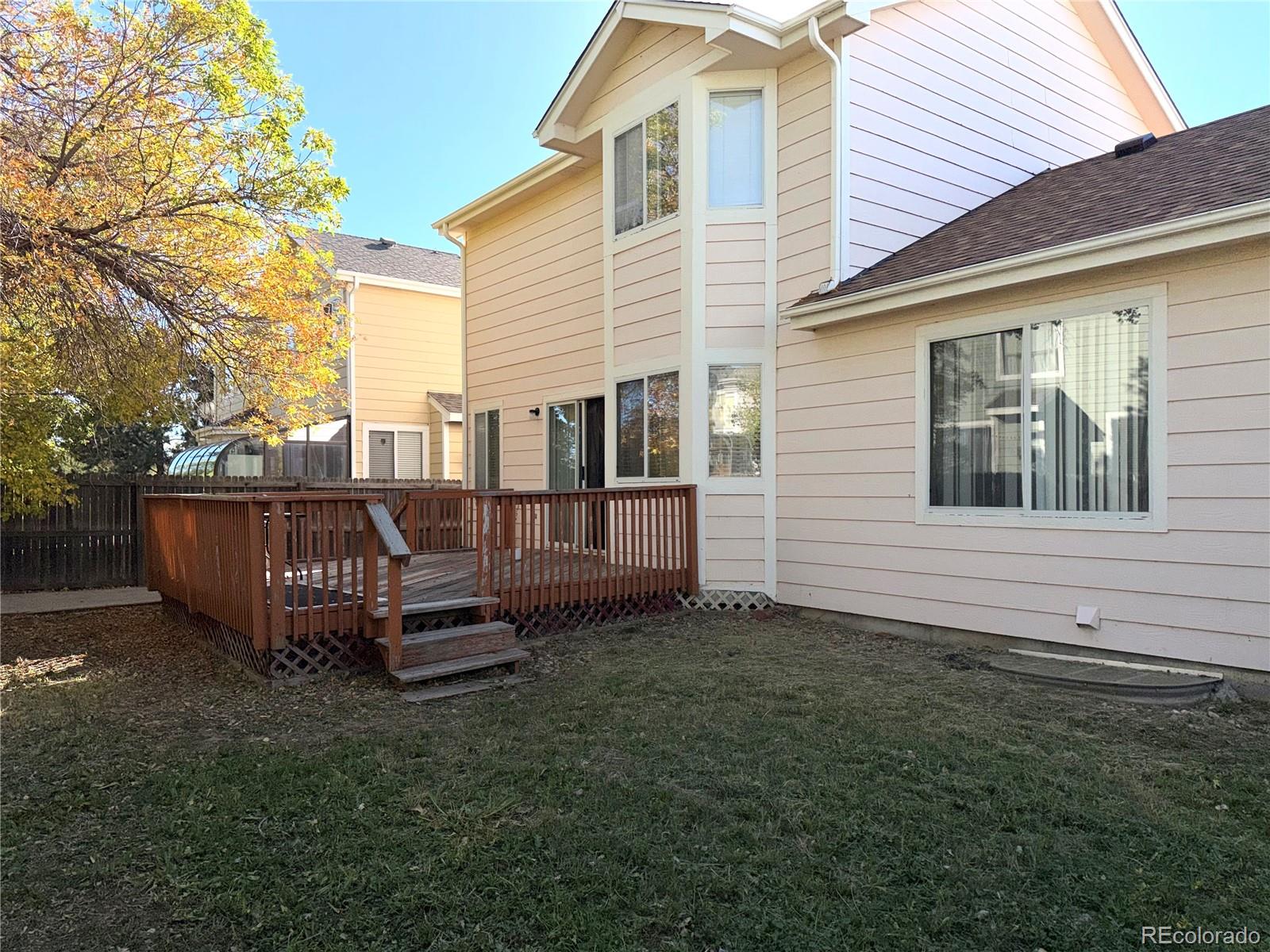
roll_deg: -0.1
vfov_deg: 56.8
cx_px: 635
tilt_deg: -0.5
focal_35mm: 24
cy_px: 476
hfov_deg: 71.6
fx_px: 881
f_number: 1.78
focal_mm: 6.76
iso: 50
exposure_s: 1/4831
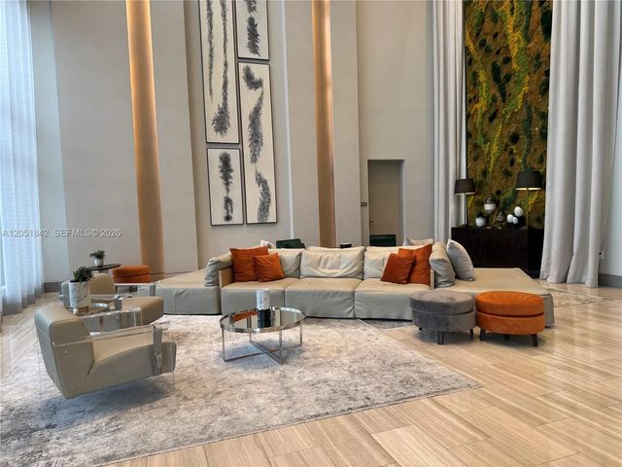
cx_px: 311
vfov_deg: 56.8
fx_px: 431
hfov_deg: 71.6
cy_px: 234
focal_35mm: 24
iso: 100
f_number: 1.78
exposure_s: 1/120
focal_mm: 6.76
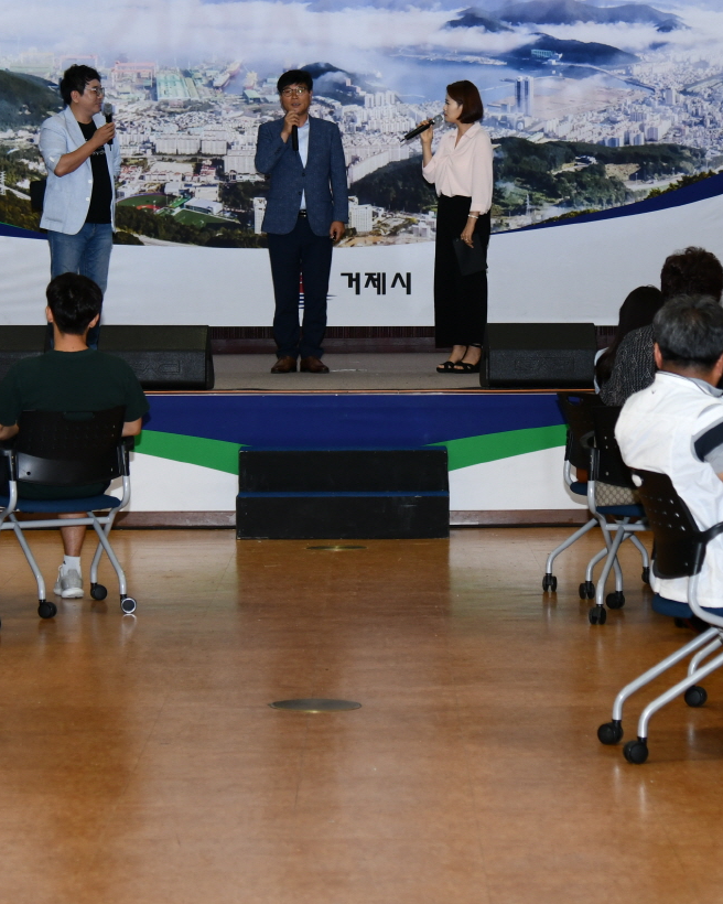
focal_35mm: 119
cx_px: 348
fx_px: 3183
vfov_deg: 16.1
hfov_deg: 13.0
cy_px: 309
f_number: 4
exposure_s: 1/250
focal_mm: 52
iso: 400
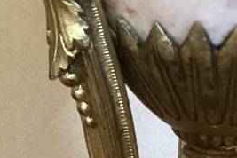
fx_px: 955
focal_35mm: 145
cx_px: -97
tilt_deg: -14.2
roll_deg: -2.1
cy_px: 151
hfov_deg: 13.5
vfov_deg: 9.4
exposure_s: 1/30
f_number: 2.4
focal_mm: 3.3
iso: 400
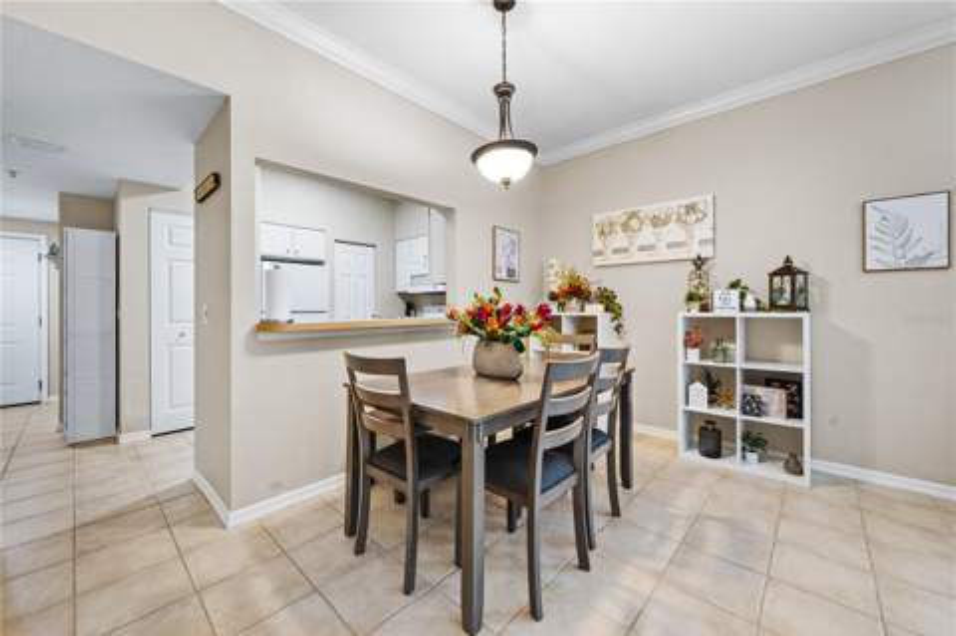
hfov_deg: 108.4
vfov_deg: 85.3
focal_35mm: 13
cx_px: 478
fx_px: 345
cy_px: 318
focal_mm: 13
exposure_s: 1.6
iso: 200
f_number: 8
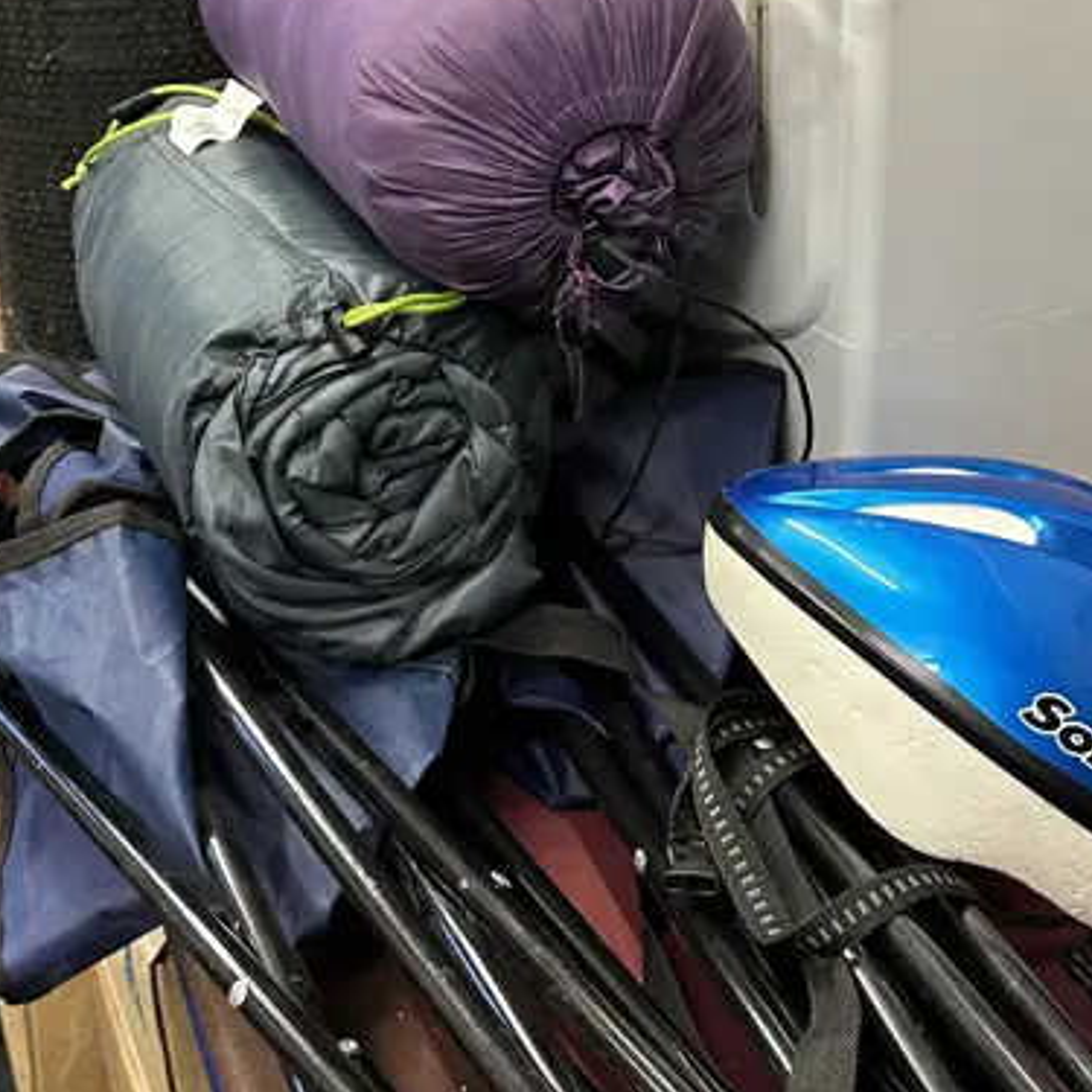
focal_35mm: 58
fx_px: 2070
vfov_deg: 28.8
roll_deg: -0.5
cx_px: 699
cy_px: 189
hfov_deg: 29.4
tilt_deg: -19.2
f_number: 1.78
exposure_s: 1/50
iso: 200
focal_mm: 6.86
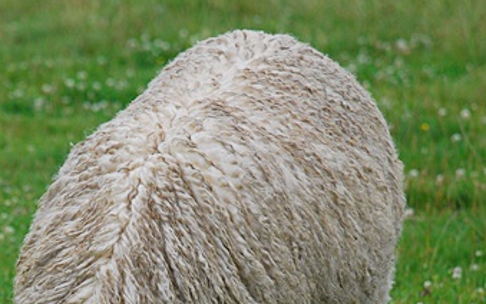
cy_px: 330
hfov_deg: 4.8
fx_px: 5749
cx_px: 123
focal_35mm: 434
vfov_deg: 3.0
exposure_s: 1/640
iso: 400
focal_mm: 120
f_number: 6.3
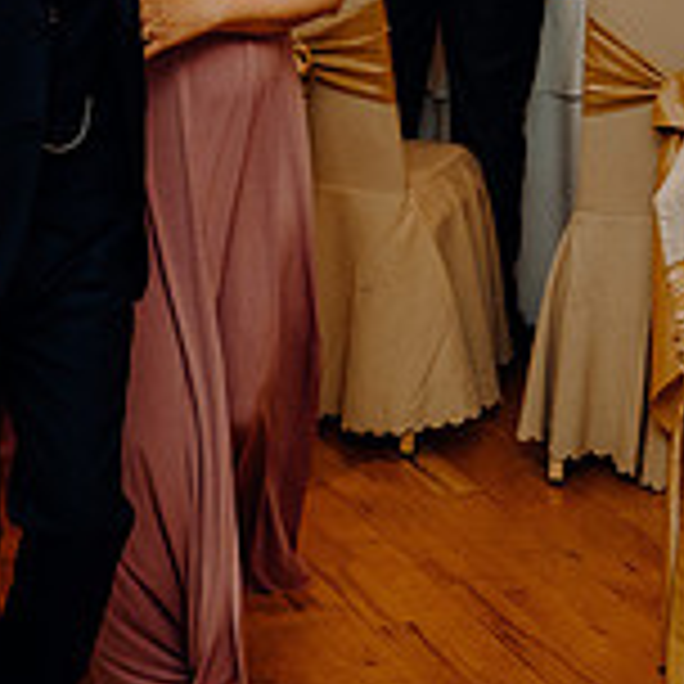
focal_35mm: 117
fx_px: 2616
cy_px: -128
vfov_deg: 14.4
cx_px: 153
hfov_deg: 14.8
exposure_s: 1/200
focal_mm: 24
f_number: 2.8
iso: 1250
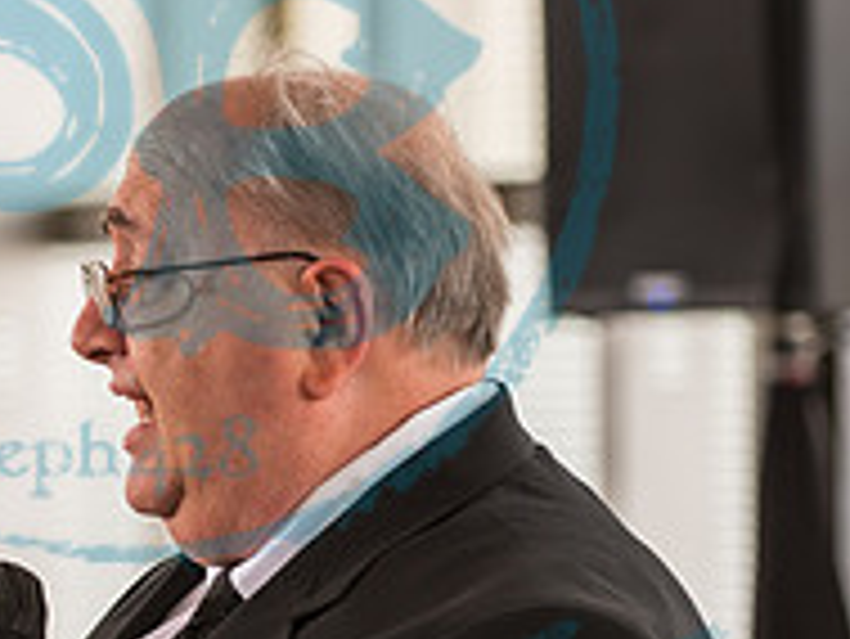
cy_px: 241
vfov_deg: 3.9
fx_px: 9435
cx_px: 117
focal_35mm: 384
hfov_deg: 5.2
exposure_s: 1/250
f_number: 2.8
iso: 200
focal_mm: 130
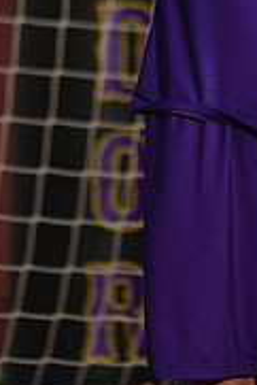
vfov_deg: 1.8
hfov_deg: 1.2
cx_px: 192
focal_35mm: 1158
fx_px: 12376
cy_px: -177
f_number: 7.1
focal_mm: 361
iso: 100
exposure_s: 1/200
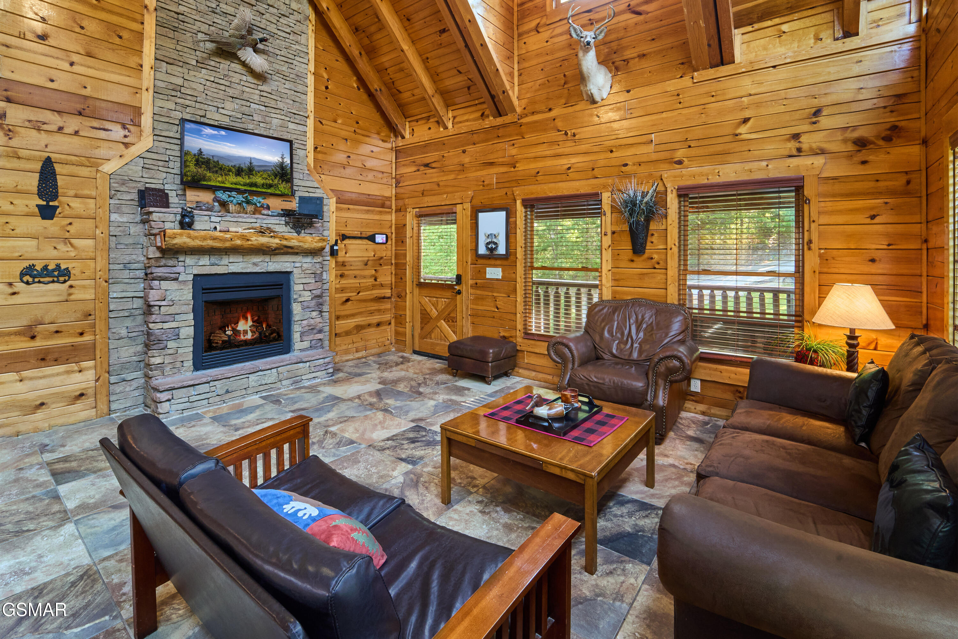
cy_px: 320
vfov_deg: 81.2
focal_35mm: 14
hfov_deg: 104.3
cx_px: 479
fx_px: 373
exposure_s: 1/5
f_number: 14
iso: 1000
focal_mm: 14
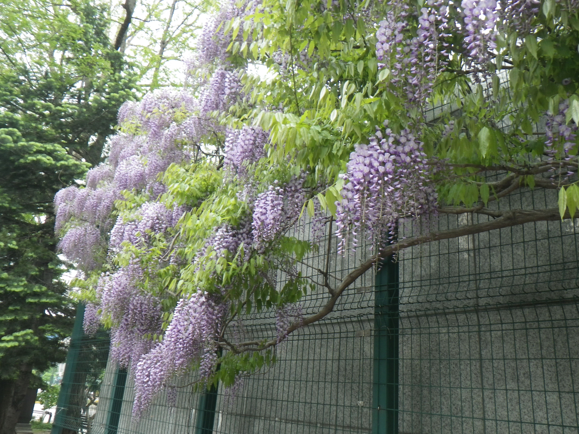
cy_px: 217
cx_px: 290
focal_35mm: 28
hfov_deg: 63.4
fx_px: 468
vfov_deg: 49.7
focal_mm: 5
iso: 160
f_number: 3.5
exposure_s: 1/50
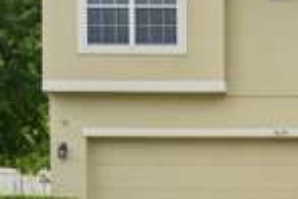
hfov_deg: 19.4
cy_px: 36
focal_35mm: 98
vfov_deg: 13.9
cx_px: 373
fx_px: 811
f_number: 6.3
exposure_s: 1/1000
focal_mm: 30
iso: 400
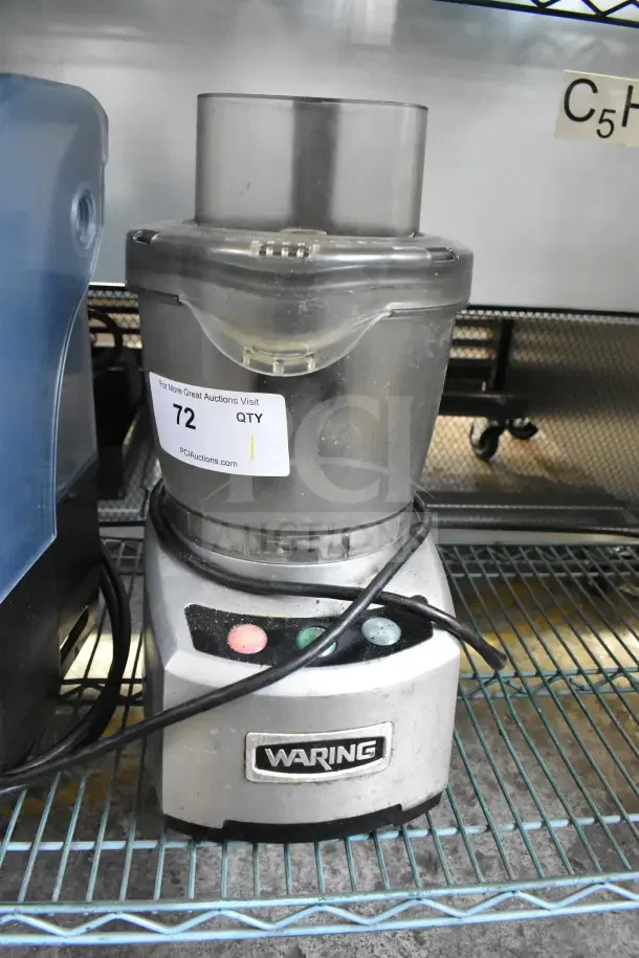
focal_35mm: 27
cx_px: 320
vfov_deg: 67.4
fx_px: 719
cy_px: 479
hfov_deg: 47.9
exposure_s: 1/100
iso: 6400
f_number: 5
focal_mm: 18
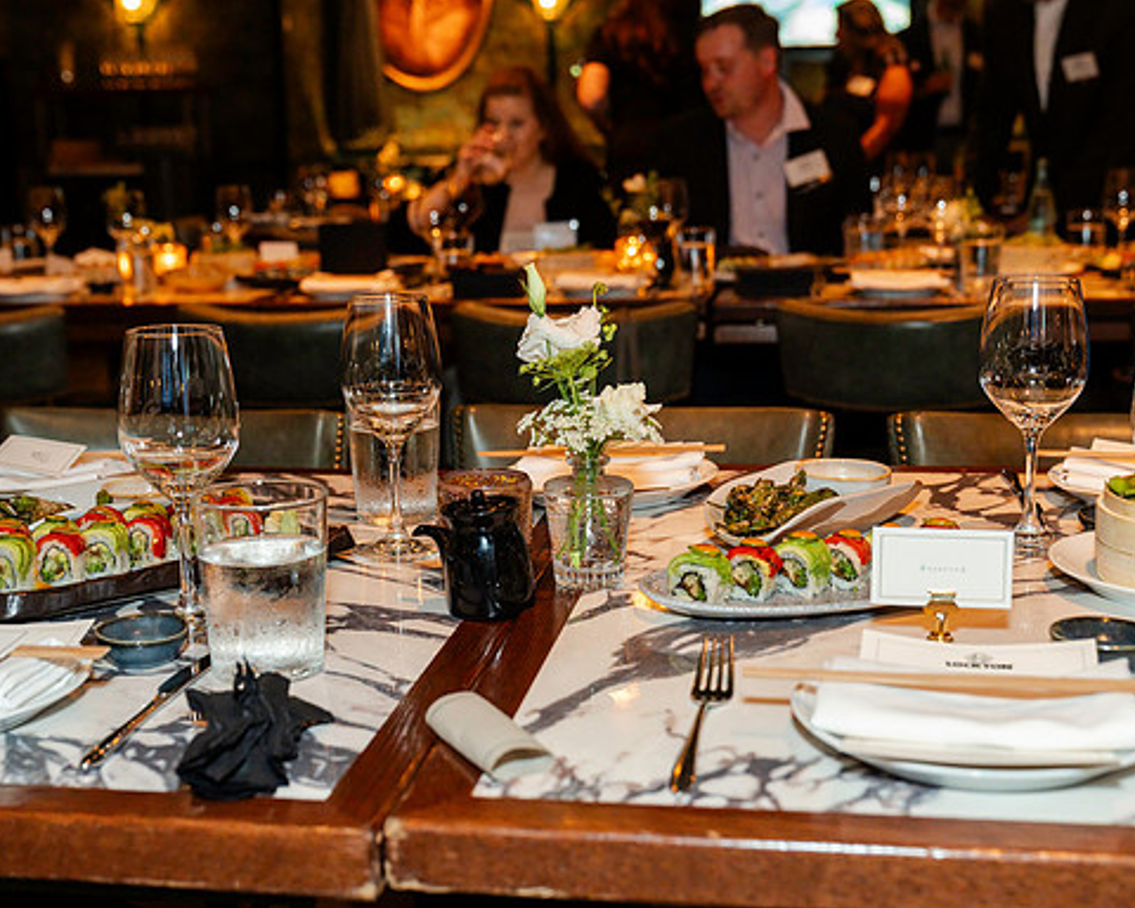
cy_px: 449
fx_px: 1612
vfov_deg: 31.5
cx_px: 559
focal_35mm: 48
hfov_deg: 38.8
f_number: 4
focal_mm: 40
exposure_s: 1/80
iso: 10000
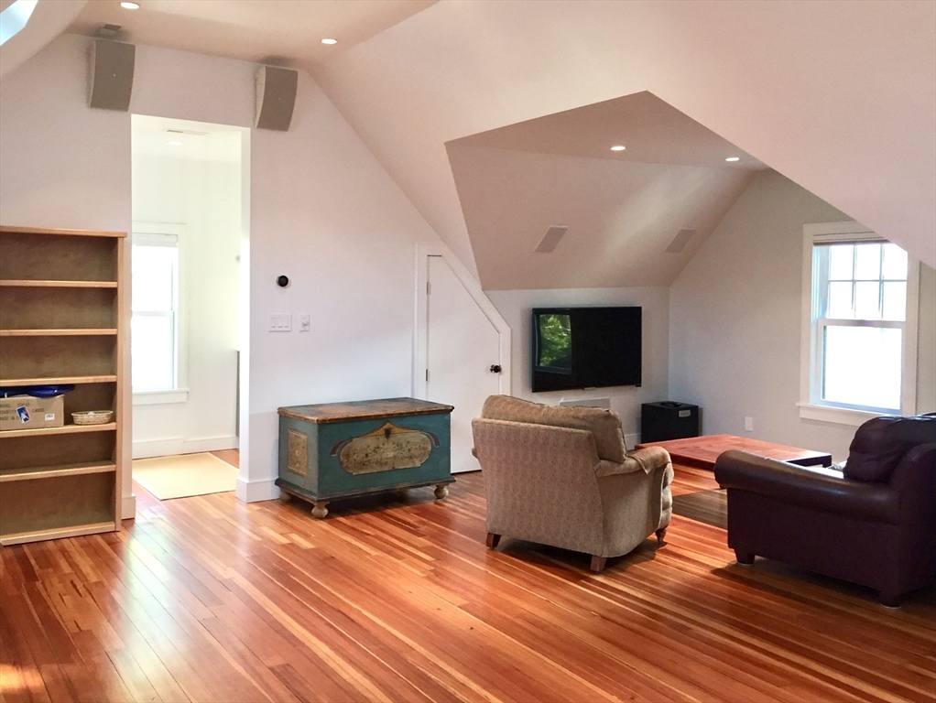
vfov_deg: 48.3
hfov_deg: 61.6
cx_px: 468
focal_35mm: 29
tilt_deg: -5.0
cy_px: 352
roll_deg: +0.2
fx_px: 785
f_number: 2.2
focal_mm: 4.15
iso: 100
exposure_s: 1/30
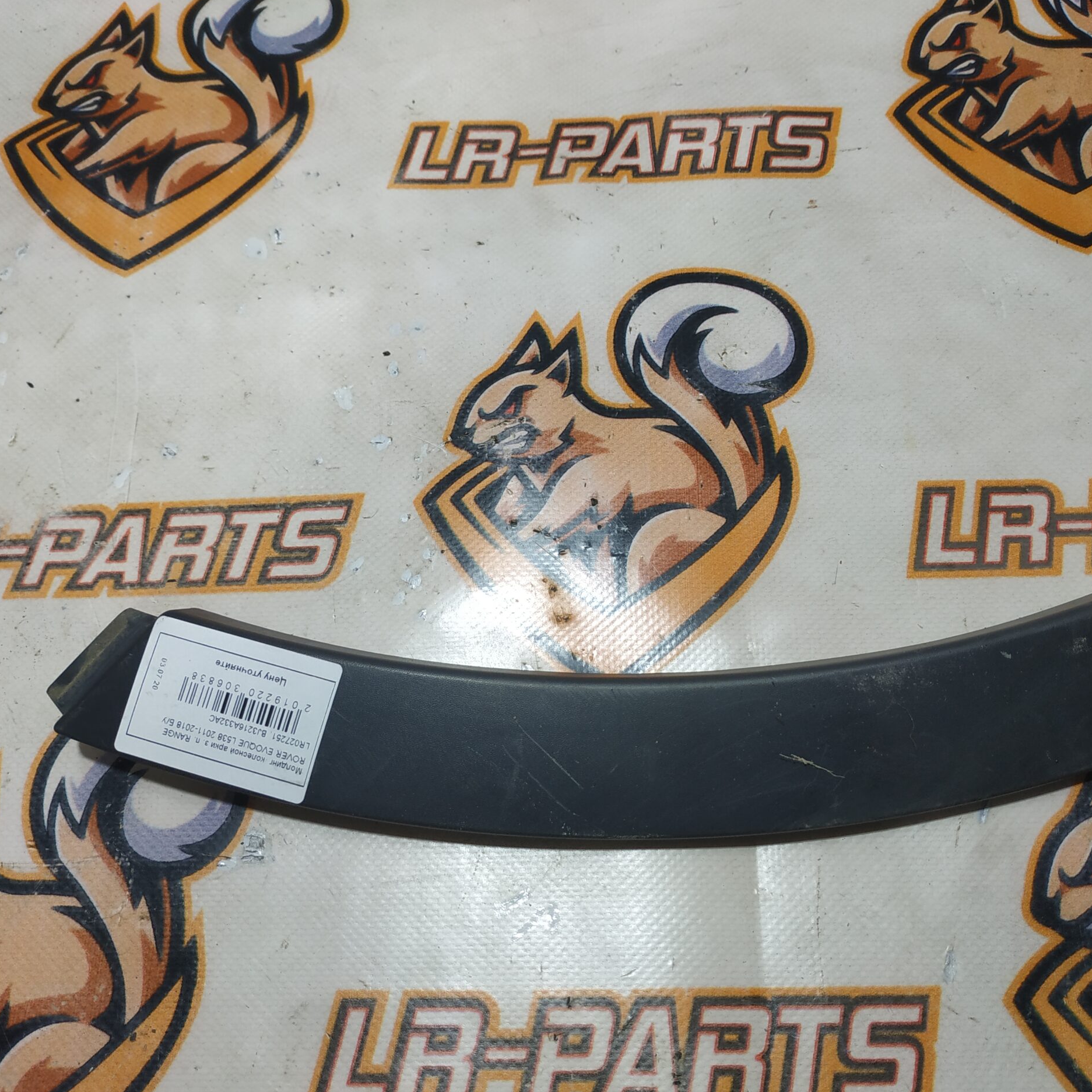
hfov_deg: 55.4
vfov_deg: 55.6
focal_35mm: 29
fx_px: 1035
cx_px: 623
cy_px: 556
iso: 100
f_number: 1.9
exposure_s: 1/100
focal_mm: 3.94
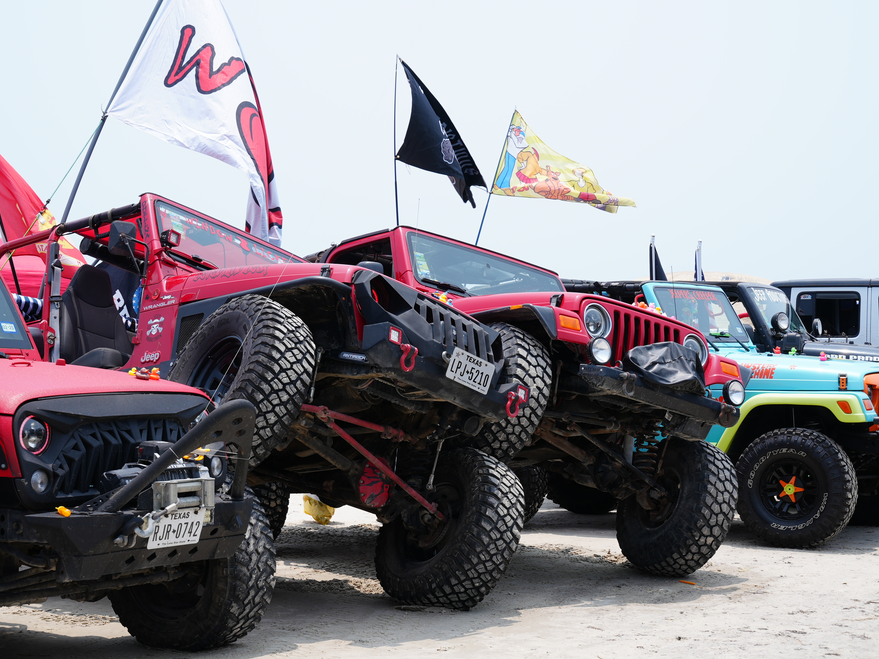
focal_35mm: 63
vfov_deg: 23.3
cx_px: 414
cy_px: 328
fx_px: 1600
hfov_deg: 30.7
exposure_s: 1/125
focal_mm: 58
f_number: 9
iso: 80
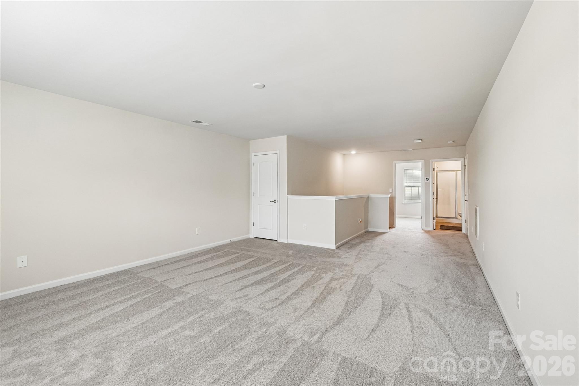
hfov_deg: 100.4
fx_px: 241
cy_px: 193
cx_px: 290
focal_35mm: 15
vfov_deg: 77.3
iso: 400
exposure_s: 1/15
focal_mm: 10
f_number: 8
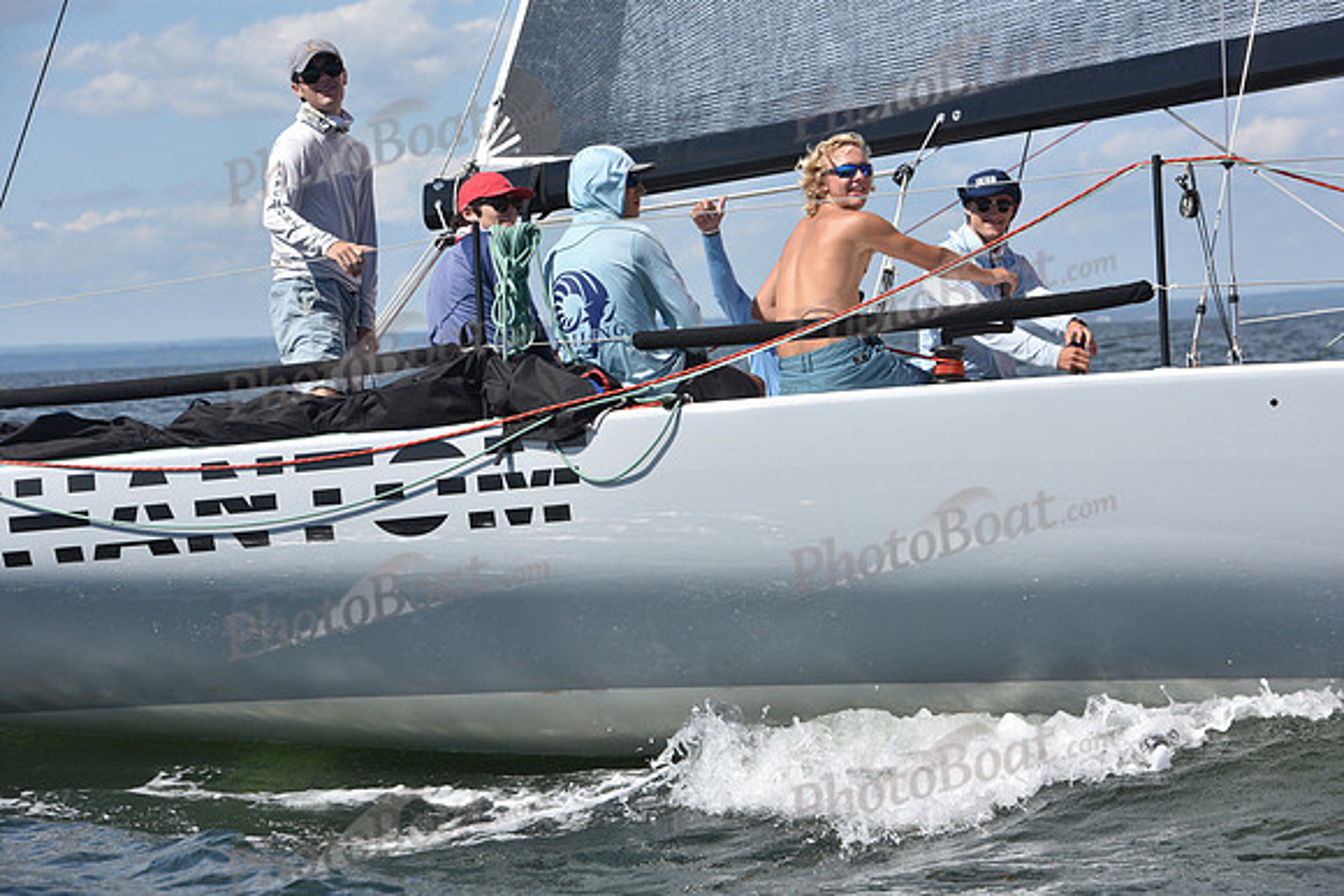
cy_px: 448
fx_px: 4556
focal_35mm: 122
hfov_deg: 16.8
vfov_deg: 11.2
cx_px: 672
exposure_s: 1/1250
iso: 320
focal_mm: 122
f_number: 9
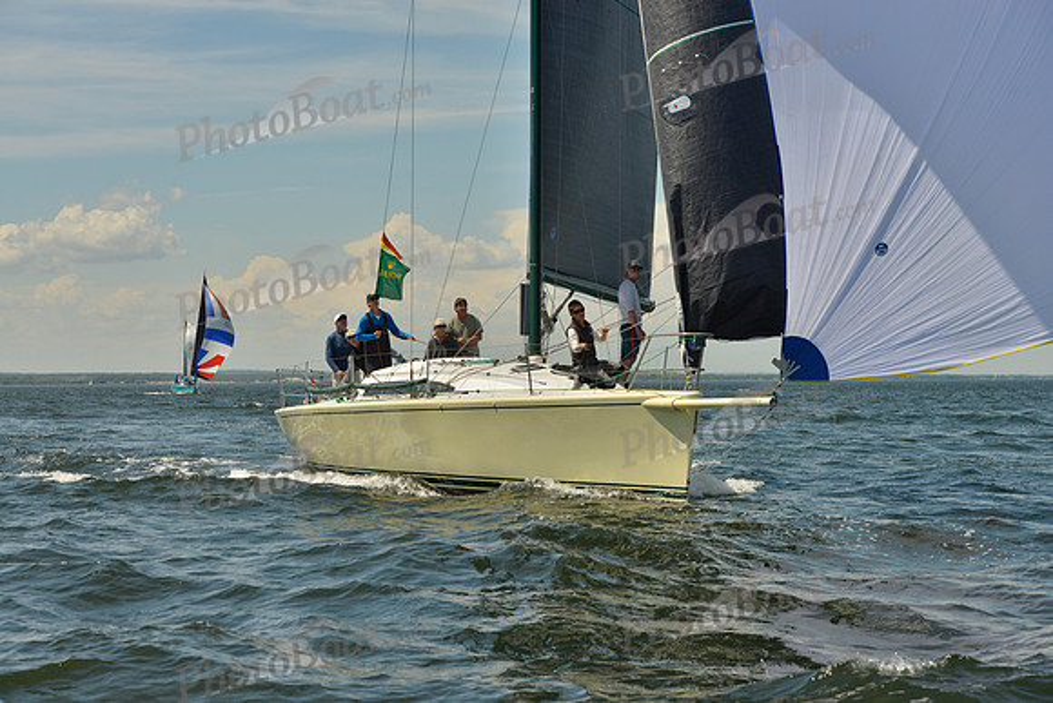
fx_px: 2048
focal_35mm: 70
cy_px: 352
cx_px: 526
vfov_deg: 19.5
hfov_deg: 28.8
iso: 280
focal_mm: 70
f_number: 9
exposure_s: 1/1600
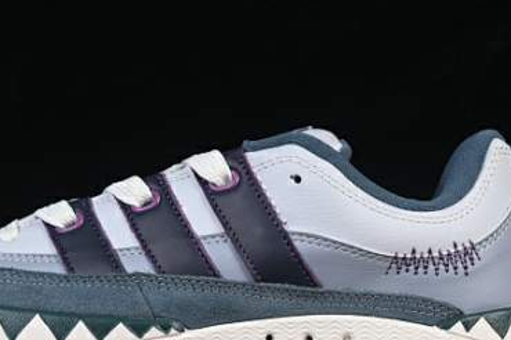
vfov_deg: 9.3
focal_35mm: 148
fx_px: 2099
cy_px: 189
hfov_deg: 13.9
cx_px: 217
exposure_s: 1/80
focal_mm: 50
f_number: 8
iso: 160
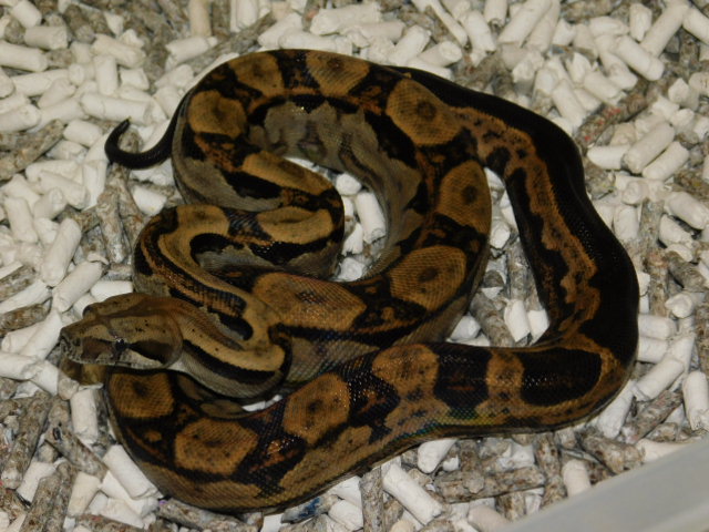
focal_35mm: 148
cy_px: 266
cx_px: 354
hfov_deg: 13.3
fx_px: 3031
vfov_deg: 10.0
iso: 200
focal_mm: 26.3
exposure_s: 1/60
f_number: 5.1
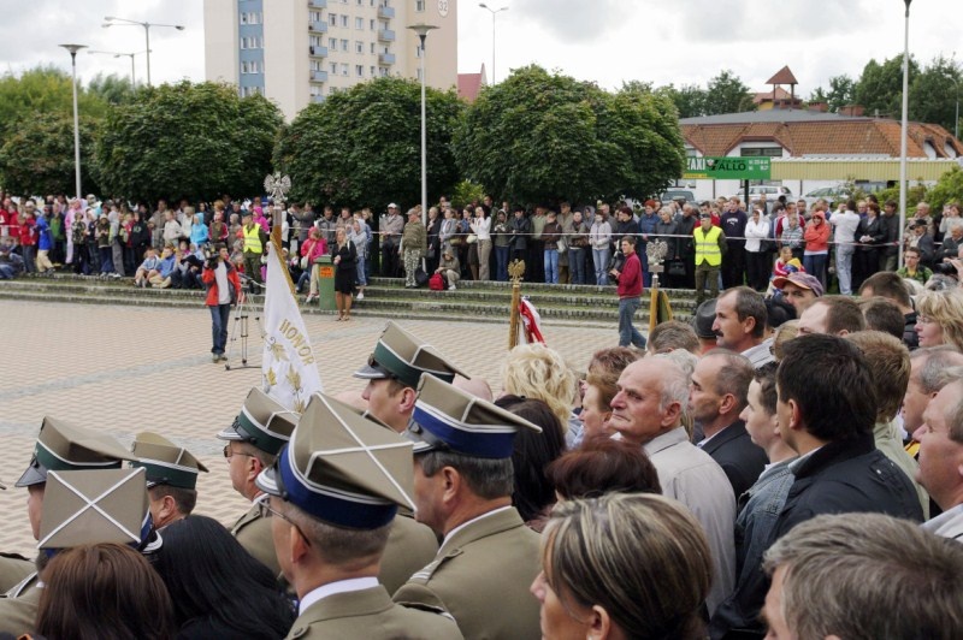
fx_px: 1523
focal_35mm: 57
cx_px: 482
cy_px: 320
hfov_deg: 35.1
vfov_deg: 23.7
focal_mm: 38
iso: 400
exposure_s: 1/350
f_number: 8
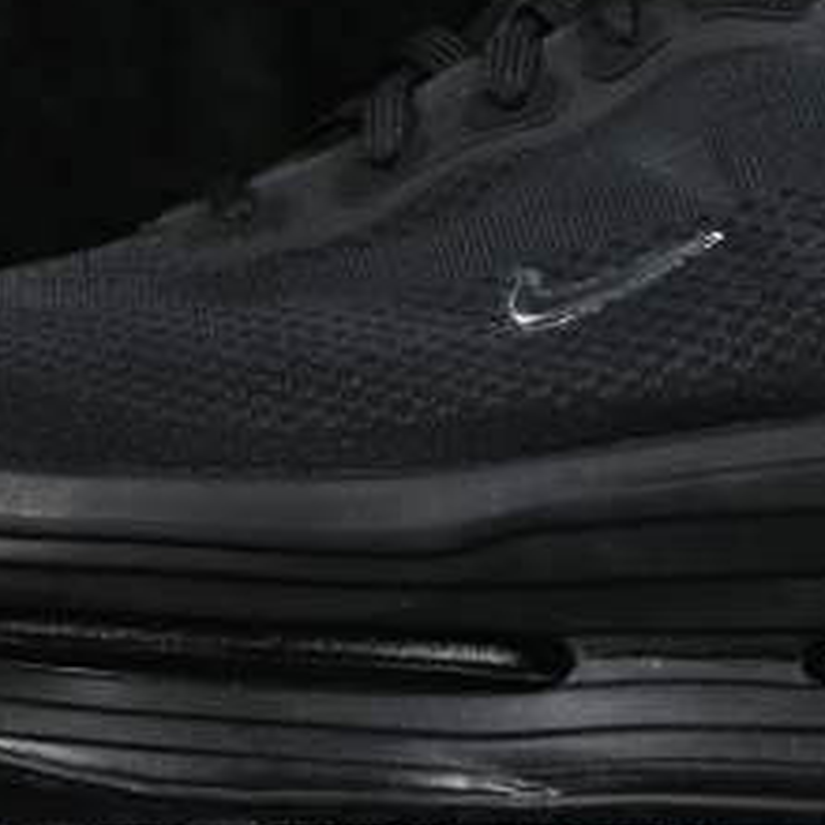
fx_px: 5689
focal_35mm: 211
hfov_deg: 8.3
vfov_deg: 8.3
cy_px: 259
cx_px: 600
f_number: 6.3
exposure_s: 1/60
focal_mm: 50
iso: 160
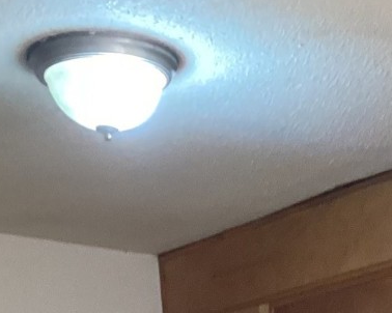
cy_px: 752
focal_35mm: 123
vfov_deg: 10.7
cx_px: 417
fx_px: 1426
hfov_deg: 15.3
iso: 400
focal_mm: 3.3
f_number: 2.4
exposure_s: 1/60
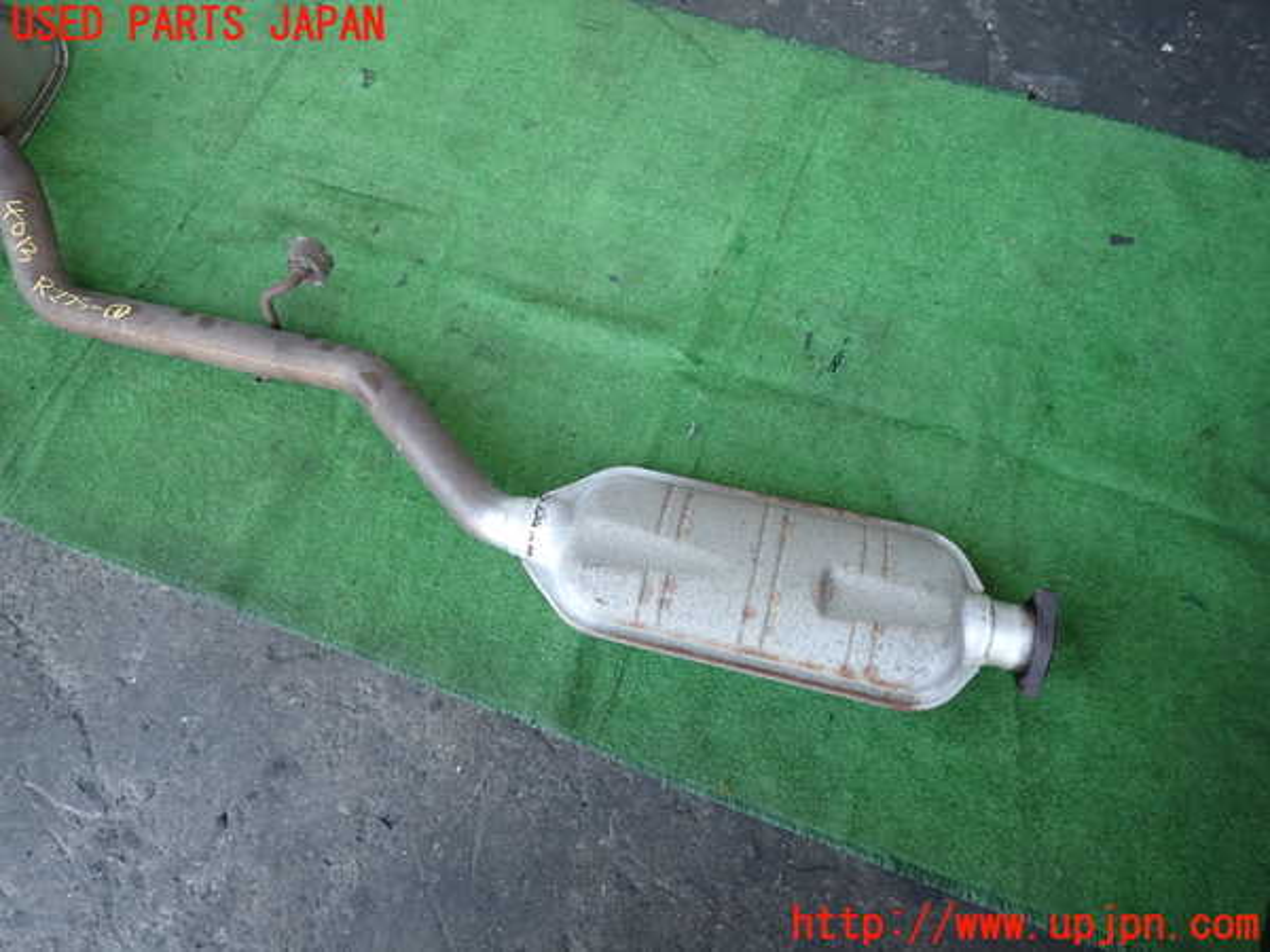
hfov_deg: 69.4
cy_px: 476
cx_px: 635
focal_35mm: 25
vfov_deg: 54.9
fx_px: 917
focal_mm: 4.5
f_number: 2
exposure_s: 1/125
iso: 125
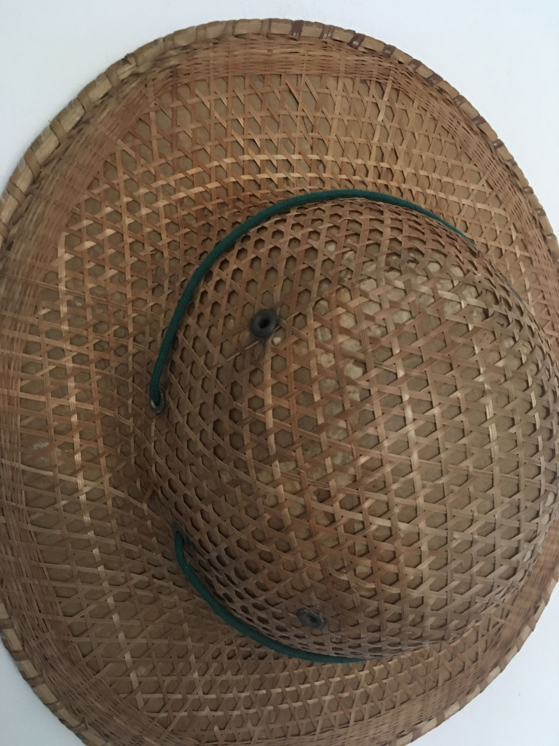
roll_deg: +3.9
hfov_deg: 48.2
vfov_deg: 61.7
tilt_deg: -8.3
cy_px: 373
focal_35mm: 29
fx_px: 624
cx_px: 280
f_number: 2.2
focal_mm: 4.15
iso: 250
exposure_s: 1/17
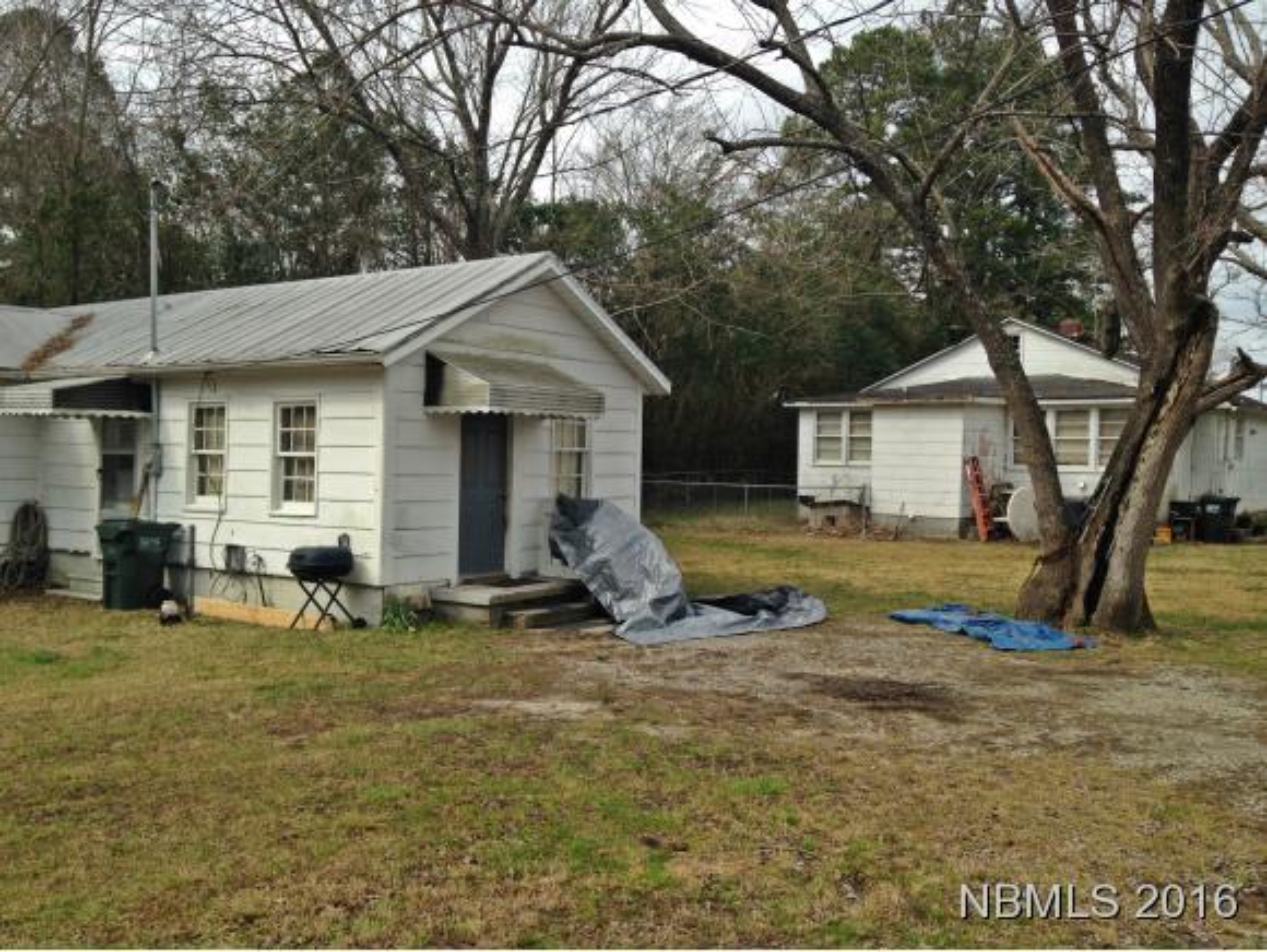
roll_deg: -0.8
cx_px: 634
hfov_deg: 55.3
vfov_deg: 43.0
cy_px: 476
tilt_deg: -2.3
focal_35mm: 33
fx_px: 1209
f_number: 2.4
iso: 50
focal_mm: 4.12
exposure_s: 1/1153
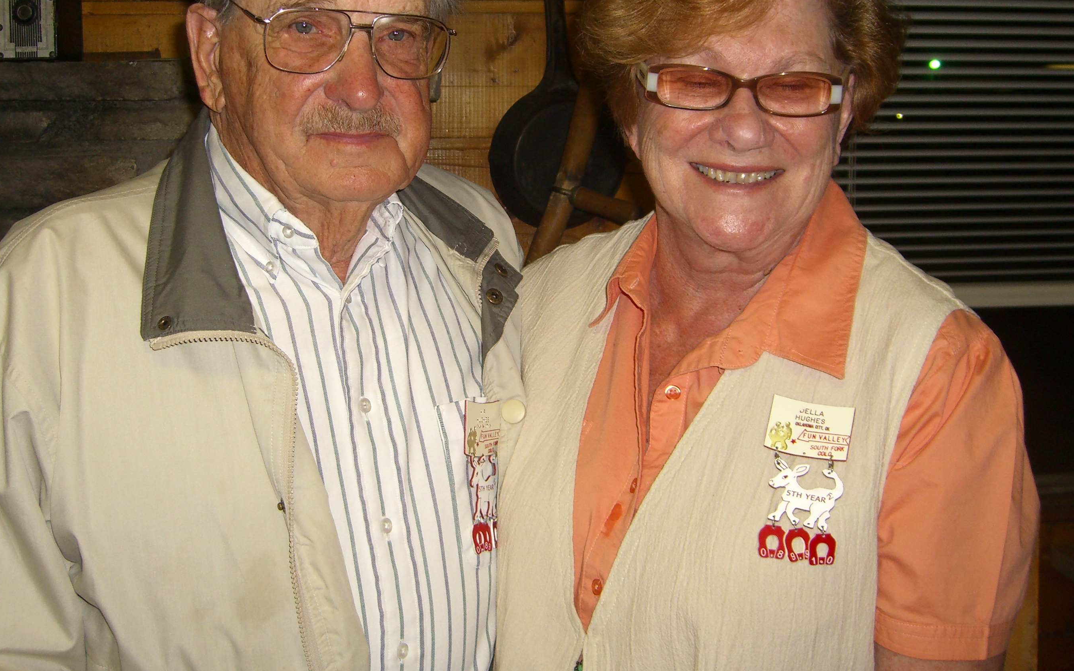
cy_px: 245
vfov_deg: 27.9
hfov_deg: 43.4
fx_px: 1346
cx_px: 488
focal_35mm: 46
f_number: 2.8
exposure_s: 1/60
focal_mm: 7.9
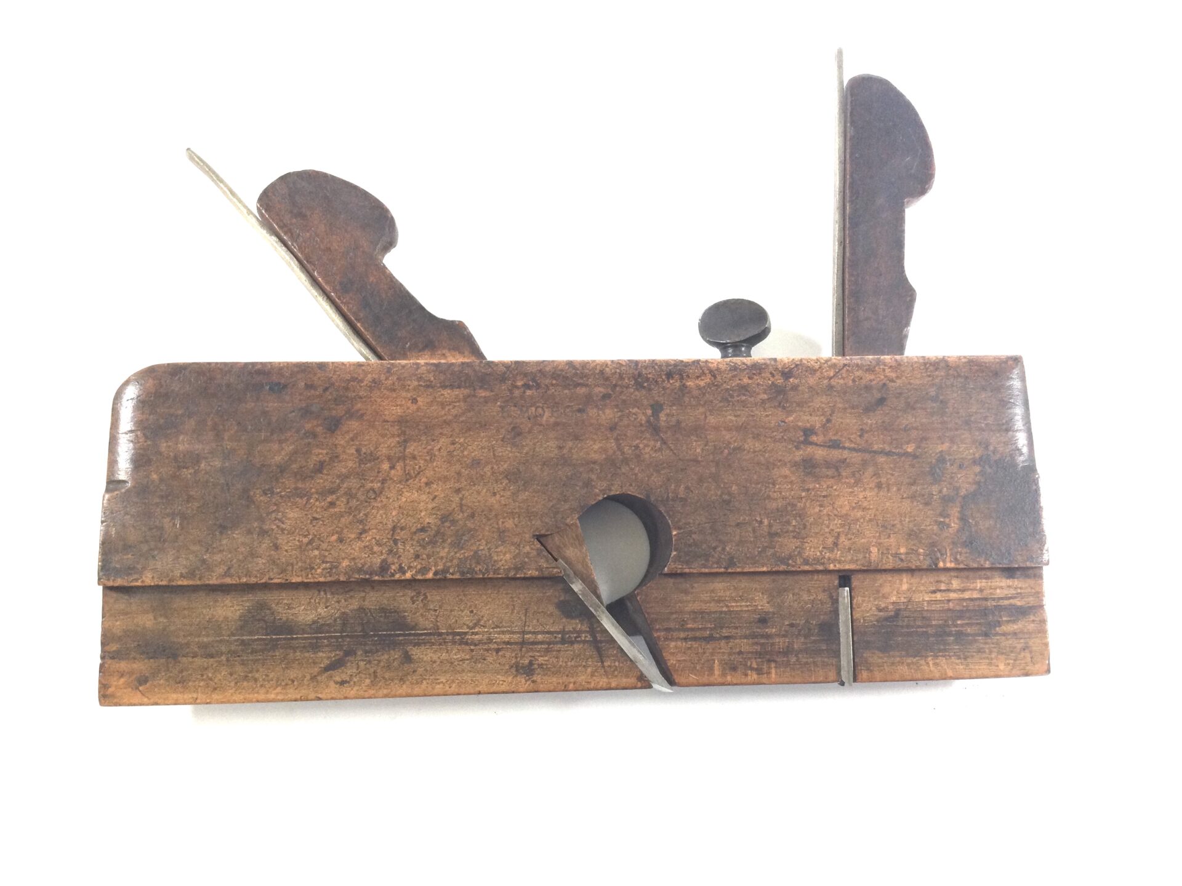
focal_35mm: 31
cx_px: 591
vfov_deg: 45.4
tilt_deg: -79.3
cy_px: 443
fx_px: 1059
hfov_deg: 58.4
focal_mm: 3.3
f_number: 2.4
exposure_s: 1/100
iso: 50
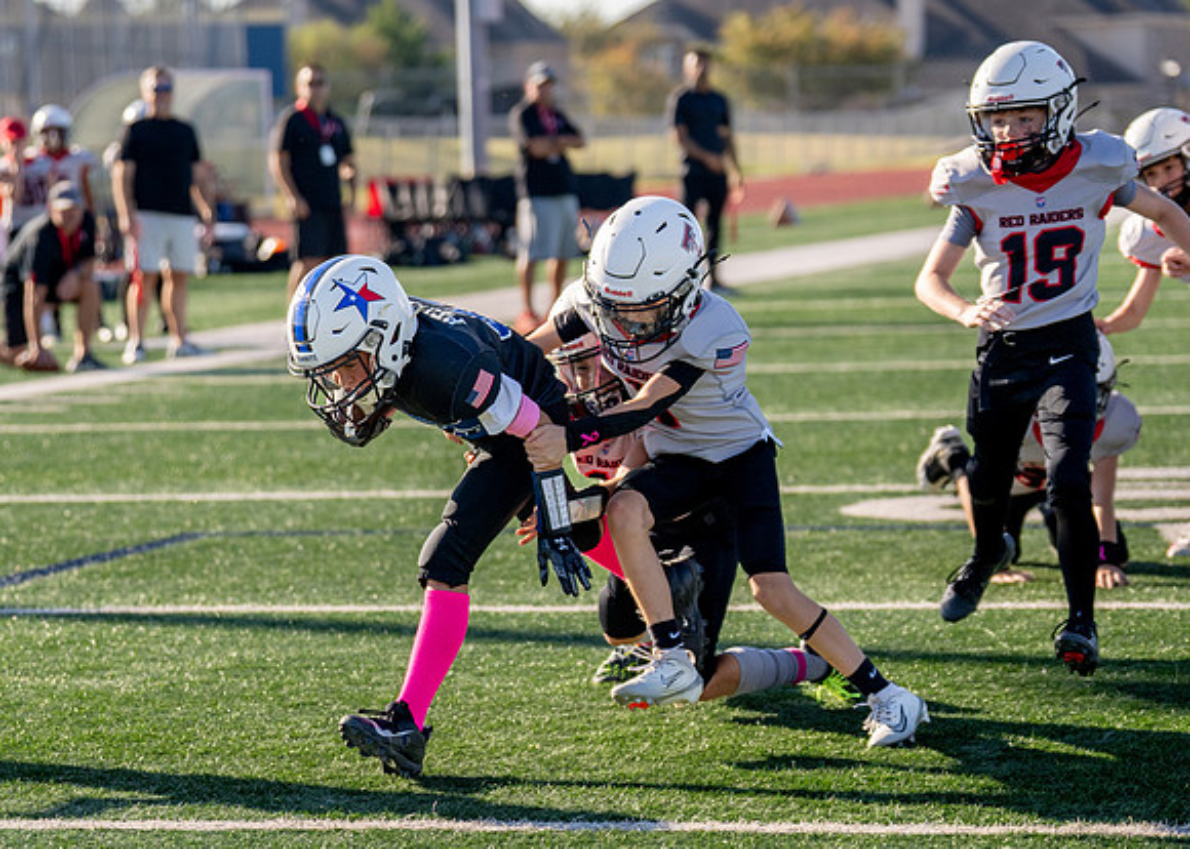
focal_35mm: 157
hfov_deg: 12.8
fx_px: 5316
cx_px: 430
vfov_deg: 9.1
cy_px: 547
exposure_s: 1/4000
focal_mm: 98
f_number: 2.8
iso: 250
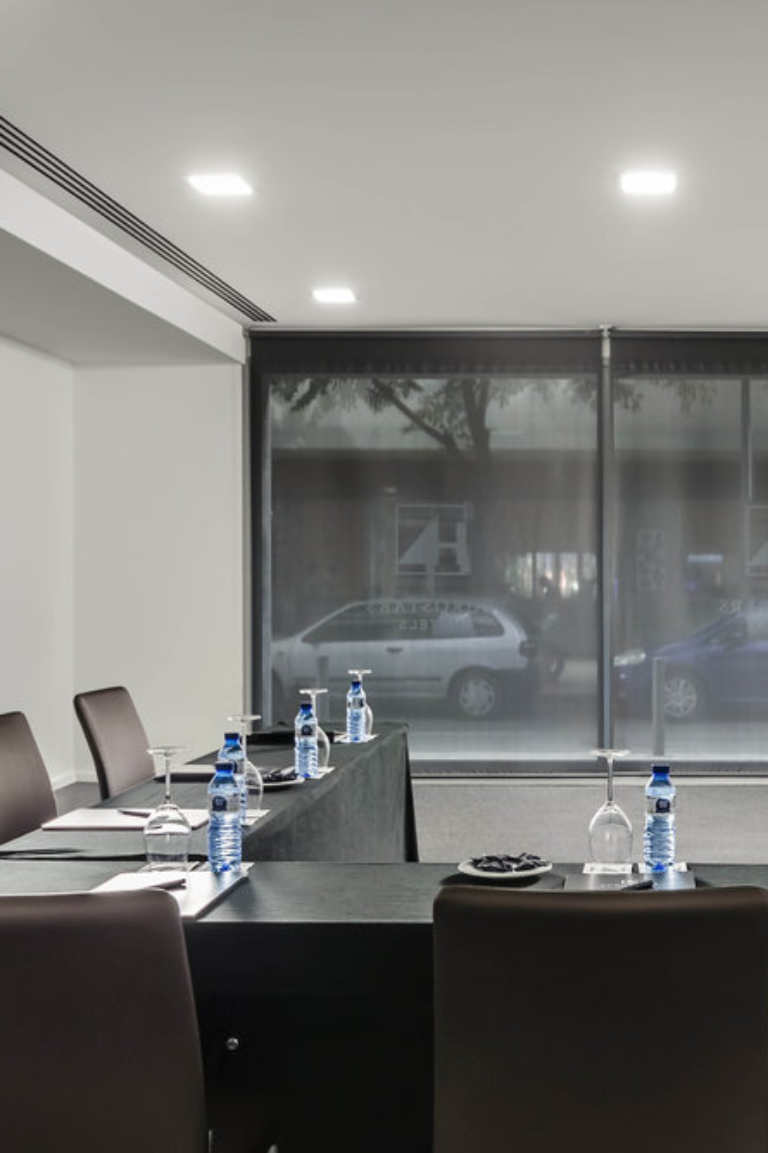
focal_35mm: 46
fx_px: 1473
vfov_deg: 42.8
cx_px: 609
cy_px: 586
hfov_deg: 28.6
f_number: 7.1
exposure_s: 1.6
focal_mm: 20
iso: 100
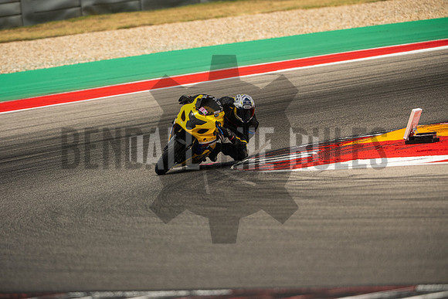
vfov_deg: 3.3
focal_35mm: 420
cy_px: 150
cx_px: 224
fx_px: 5228
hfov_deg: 4.9
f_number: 2.8
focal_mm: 280
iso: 500
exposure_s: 1/4000
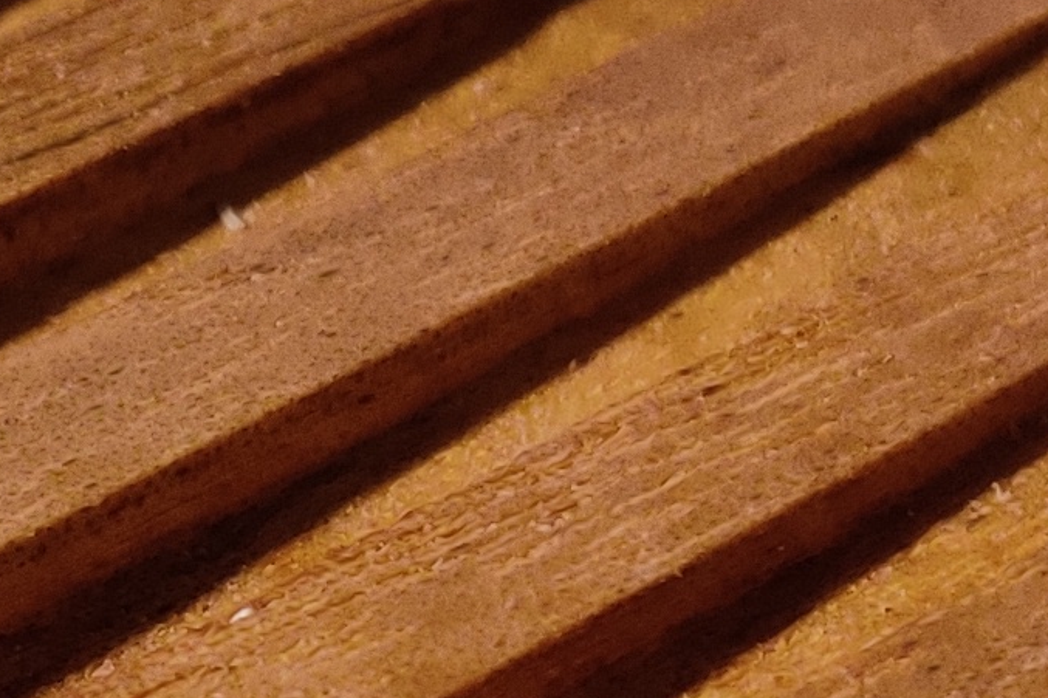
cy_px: 540
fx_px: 4831
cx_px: 475
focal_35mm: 166
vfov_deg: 8.3
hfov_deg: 12.4
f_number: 1.65
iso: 800
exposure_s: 1/50
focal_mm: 4.75
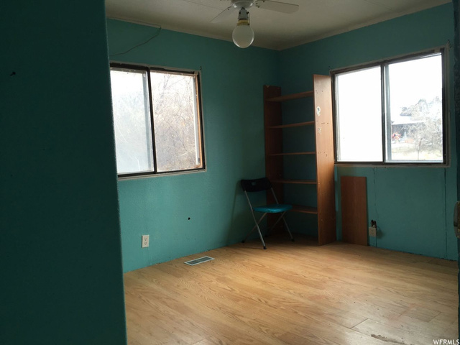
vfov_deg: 48.2
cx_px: 230
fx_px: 385
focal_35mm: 29
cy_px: 172
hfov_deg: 61.7
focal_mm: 4.15
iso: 25
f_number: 2.2
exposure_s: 1/60
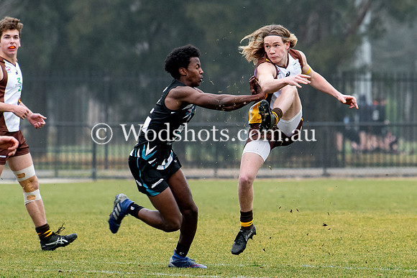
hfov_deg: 2.9
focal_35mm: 699
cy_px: 152
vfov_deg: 2.0
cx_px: 279
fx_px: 8100
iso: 560
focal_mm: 200
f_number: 4
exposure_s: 1/800
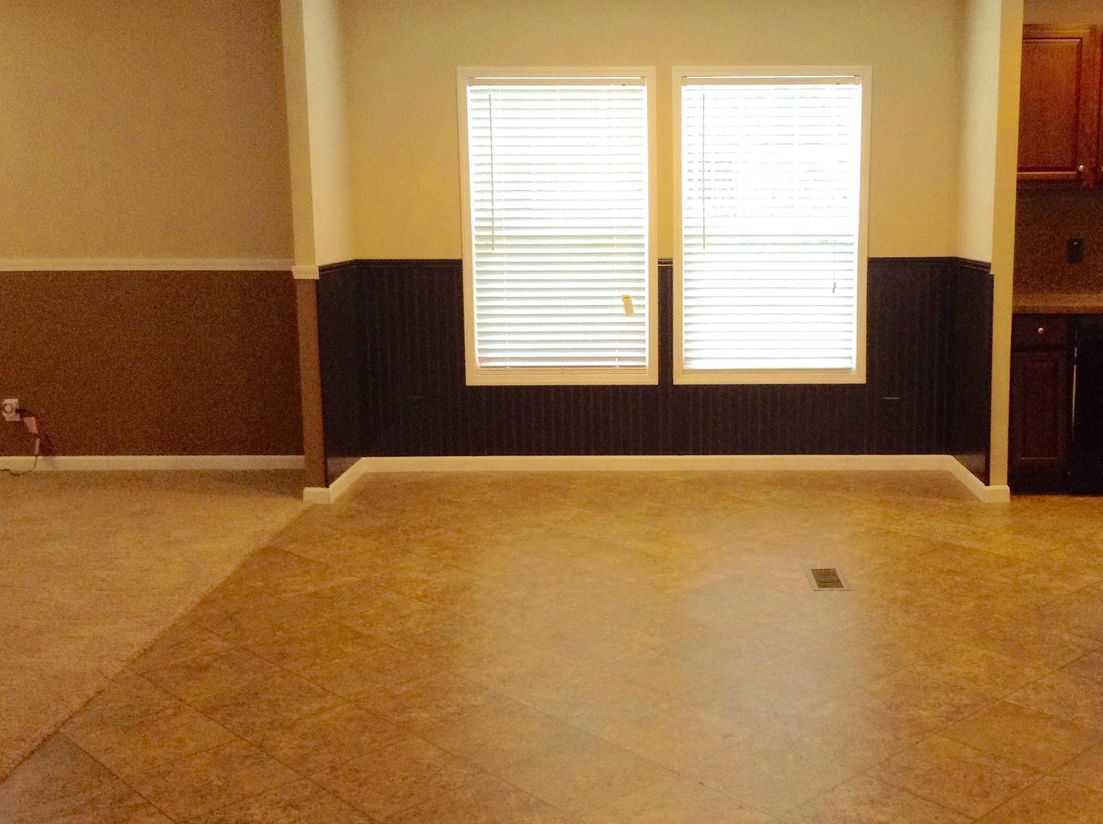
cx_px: 655
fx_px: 1336
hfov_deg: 44.6
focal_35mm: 42
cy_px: 369
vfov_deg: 34.2
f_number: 2.4
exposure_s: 1/24
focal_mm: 3.3
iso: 160
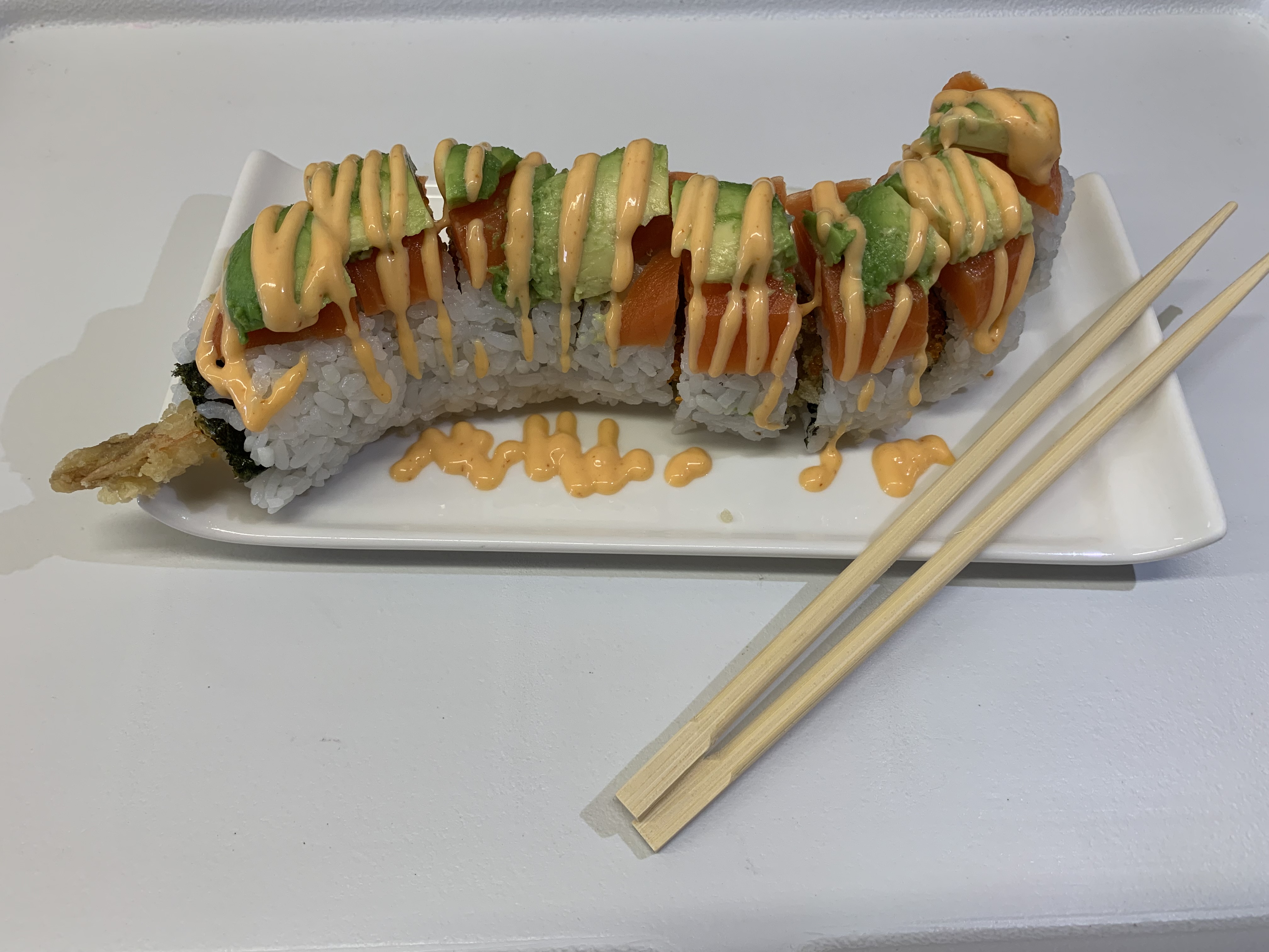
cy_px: 476
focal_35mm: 26
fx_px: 953
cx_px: 634
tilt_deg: -56.9
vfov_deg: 53.1
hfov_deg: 67.3
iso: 80
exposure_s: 1/120
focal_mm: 4.25
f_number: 1.8
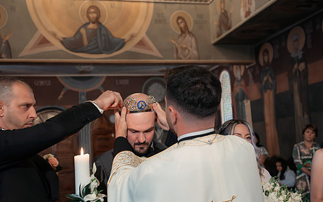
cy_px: 133
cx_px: 139
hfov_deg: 47.1
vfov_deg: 30.3
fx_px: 370
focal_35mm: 42
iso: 3200
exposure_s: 1/200
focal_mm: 30
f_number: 2.8
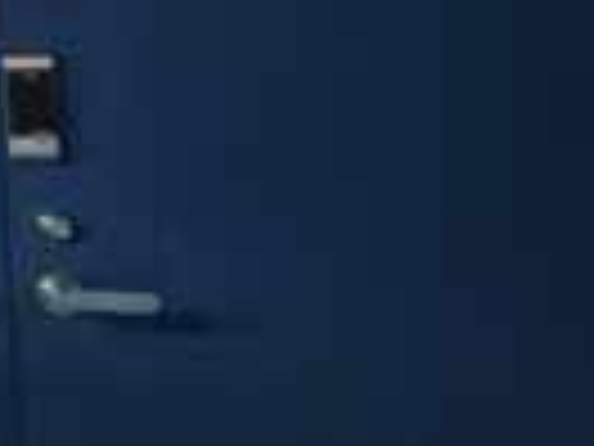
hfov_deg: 8.6
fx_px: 3054
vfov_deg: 8.2
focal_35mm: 178
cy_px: -216
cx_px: -1359
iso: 640
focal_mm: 5.4
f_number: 1.8
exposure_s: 1/60
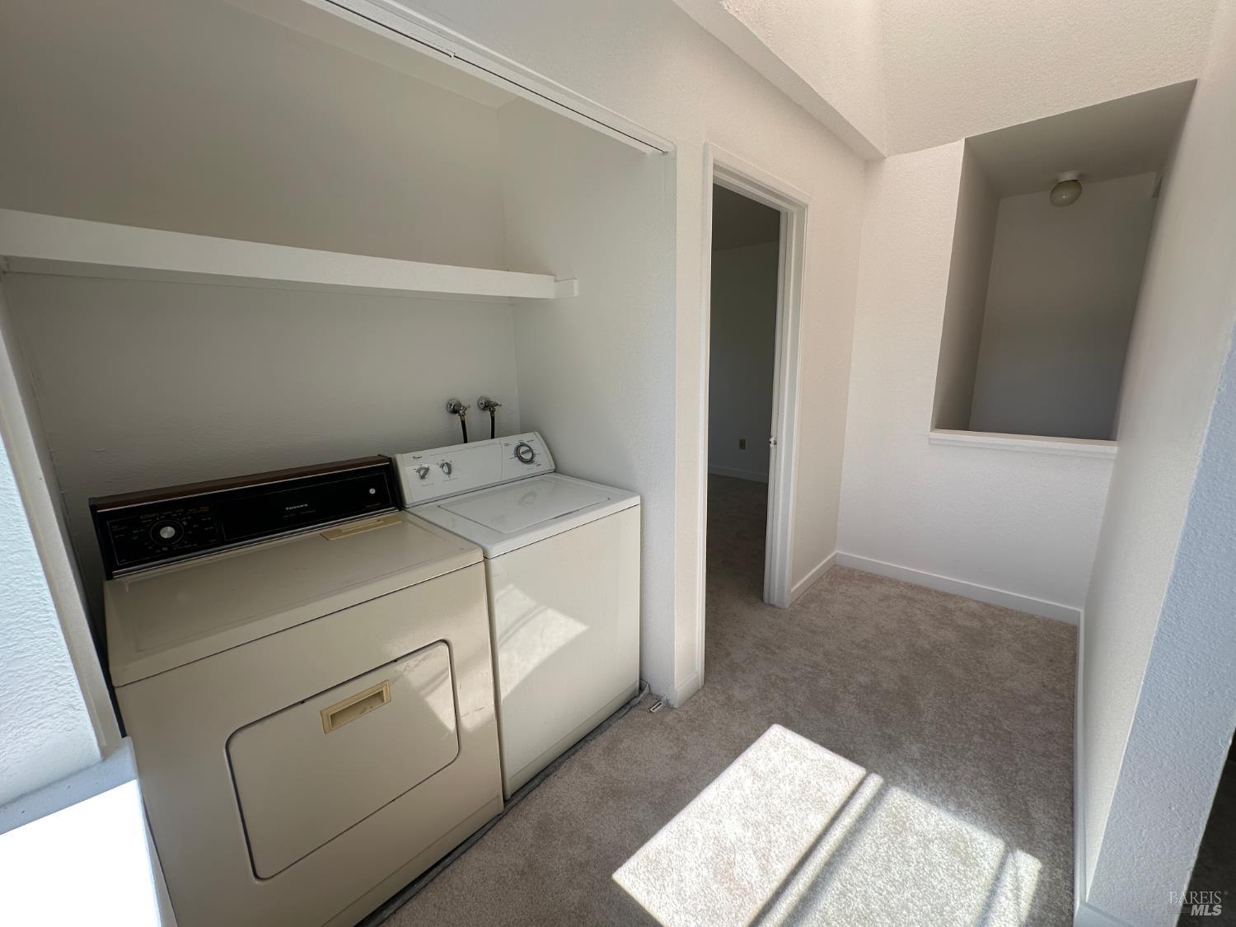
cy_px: 464
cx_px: 618
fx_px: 500
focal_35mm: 14
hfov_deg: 102.1
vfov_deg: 85.7
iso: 40
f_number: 2.2
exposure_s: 1/322
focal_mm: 2.22
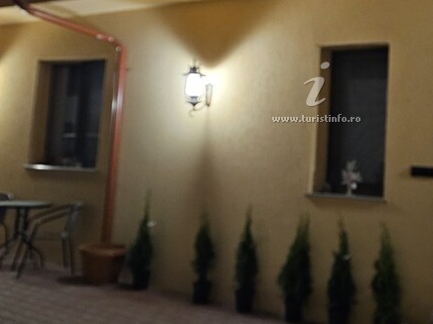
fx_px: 675
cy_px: 111
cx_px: 337
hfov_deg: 34.6
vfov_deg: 26.9
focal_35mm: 54
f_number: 1.7
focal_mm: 6.3
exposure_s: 1/25
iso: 640
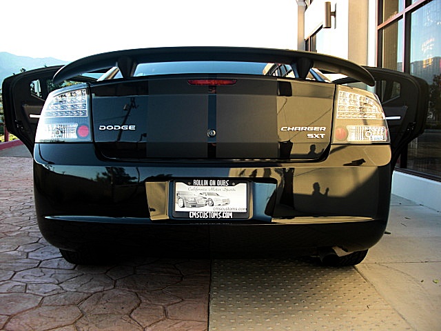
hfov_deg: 51.4
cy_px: 166
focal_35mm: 36
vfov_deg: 39.7
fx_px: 459
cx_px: 220
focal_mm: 6.3
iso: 50
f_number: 2.8
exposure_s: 1/80
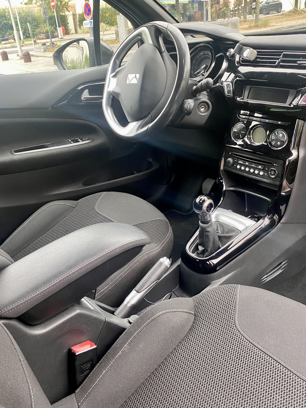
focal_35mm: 31
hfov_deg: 45.4
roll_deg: +4.1
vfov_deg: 58.3
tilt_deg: -23.4
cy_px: 198
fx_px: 365
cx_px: 158
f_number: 1.8
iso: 125
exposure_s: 1/63
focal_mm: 4.25
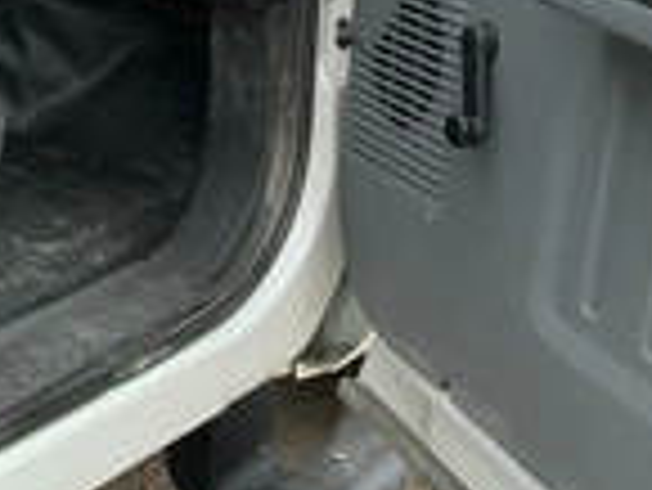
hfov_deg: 23.7
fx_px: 1452
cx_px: -72
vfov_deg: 18.1
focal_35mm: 77
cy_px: -108
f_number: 1.8
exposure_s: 1/1144
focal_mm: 3
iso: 25
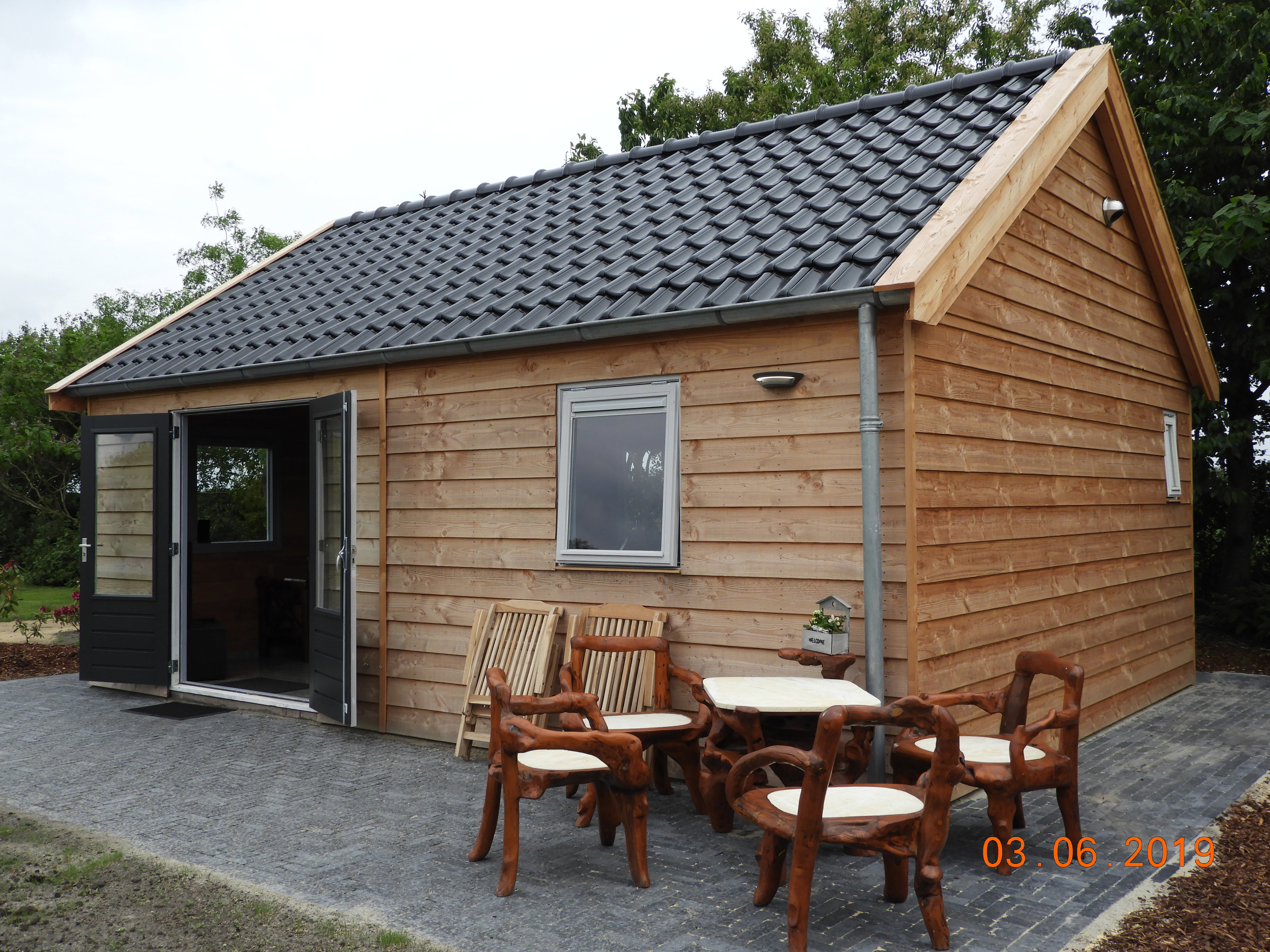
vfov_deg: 42.9
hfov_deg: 55.4
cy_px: 476
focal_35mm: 33
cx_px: 635
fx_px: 1211
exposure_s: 1/800
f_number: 3.6
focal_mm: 5.9
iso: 100
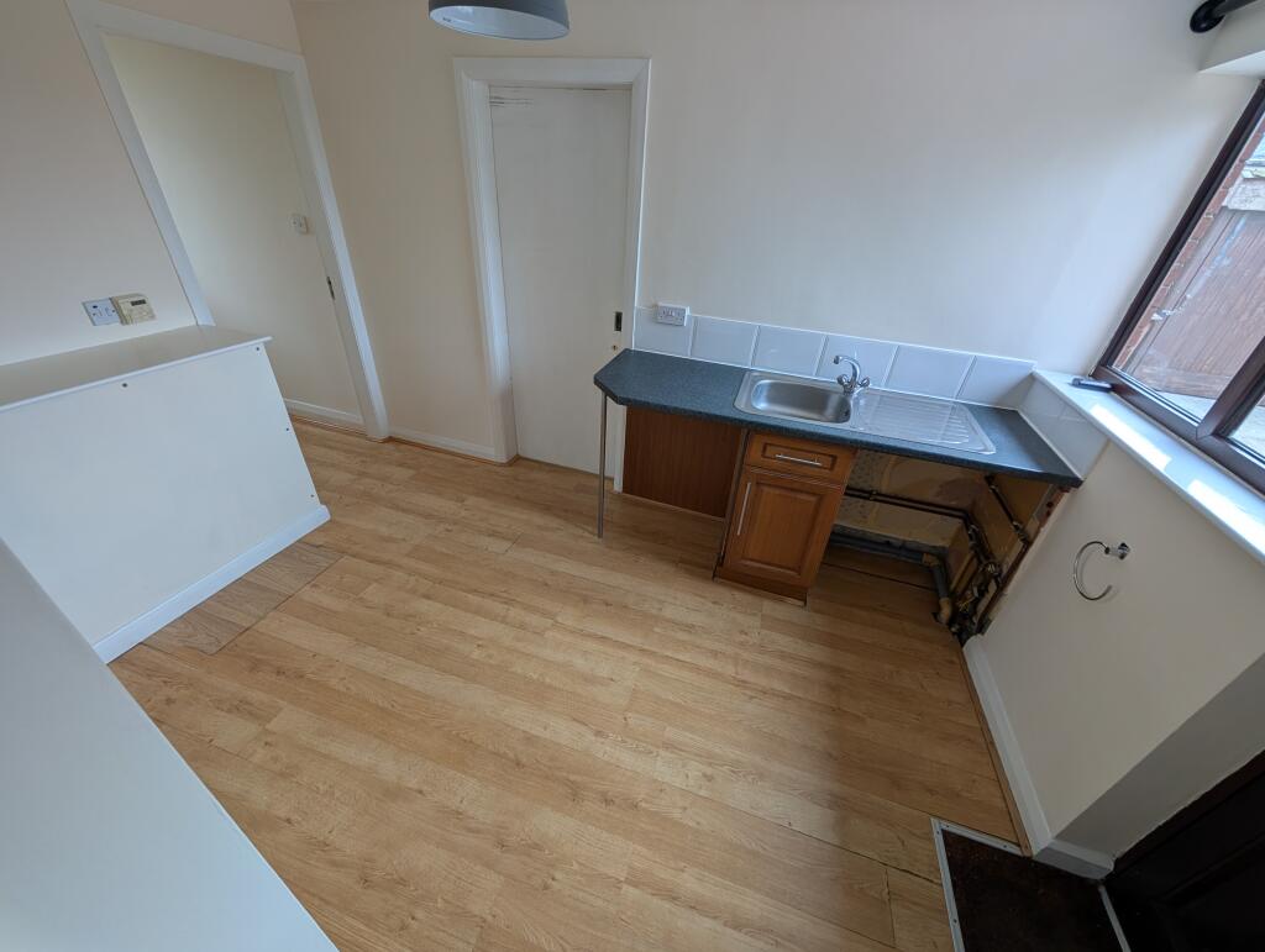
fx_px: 439
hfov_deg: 110.5
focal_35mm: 12
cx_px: 632
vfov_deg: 94.6
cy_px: 476
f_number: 1.7
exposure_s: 1/132
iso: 51
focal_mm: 2.02
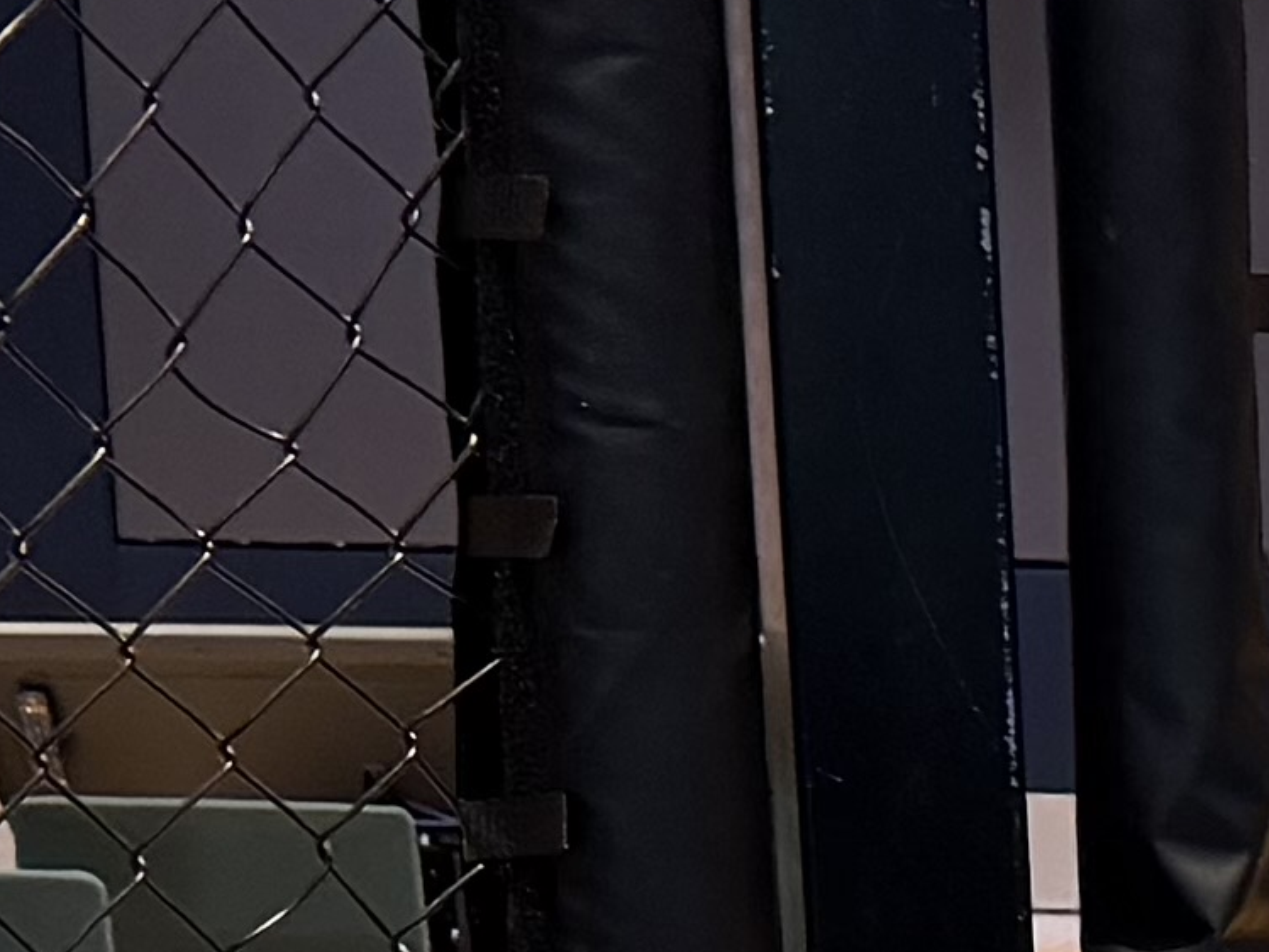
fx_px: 6710
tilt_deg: -17.0
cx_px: 2275
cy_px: 2221
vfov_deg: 7.6
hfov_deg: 10.2
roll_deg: -1.0
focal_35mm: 183
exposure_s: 1/60
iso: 160
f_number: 1.78
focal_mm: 6.76
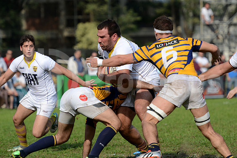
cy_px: 79
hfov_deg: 9.8
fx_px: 1383
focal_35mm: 210
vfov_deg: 6.5
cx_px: 118
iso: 320
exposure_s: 1/2000
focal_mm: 210
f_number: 4
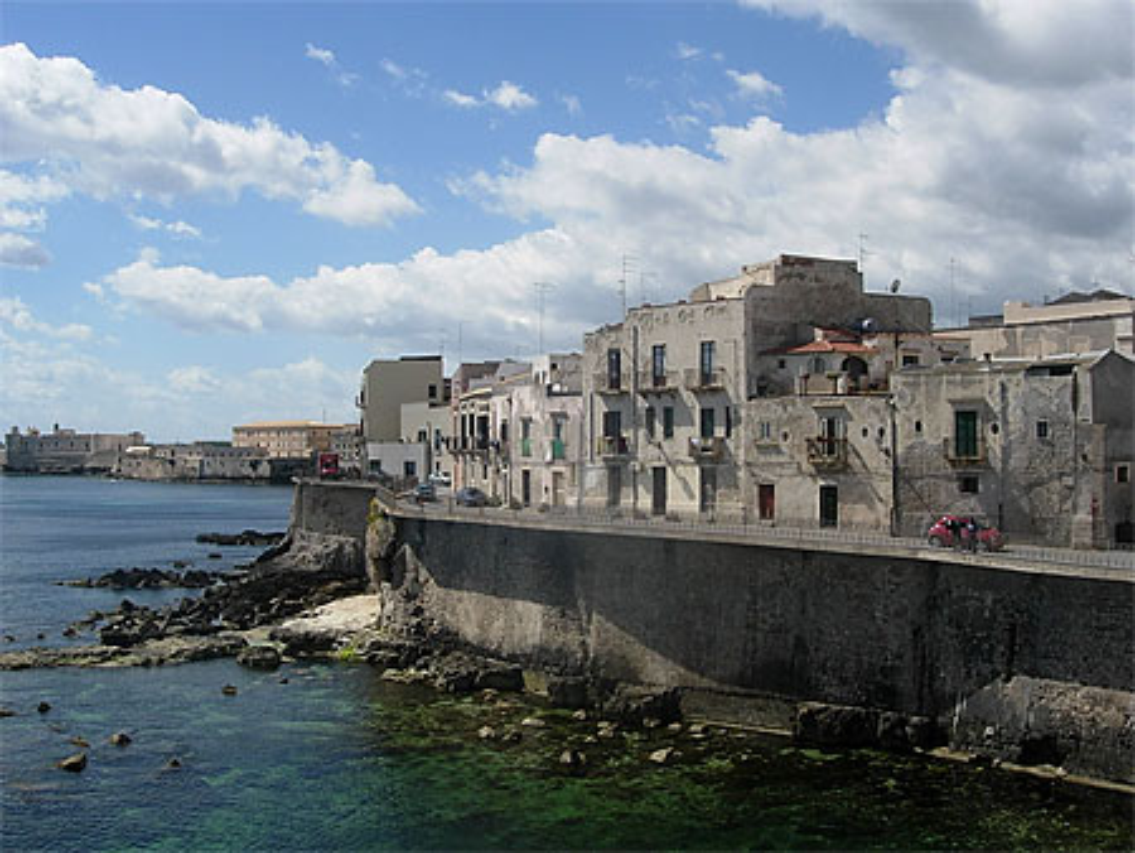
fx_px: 1247
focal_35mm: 38
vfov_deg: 37.8
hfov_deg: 49.0
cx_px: 568
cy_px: 426
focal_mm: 7.8
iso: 64
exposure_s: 1/939
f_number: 4.8
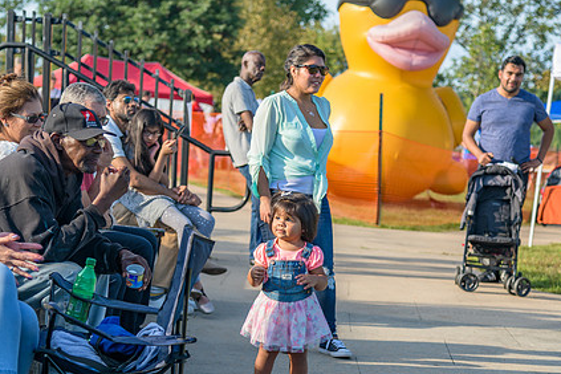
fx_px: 1496
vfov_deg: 14.2
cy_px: 249
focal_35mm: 96
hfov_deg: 21.2
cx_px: 253
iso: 100
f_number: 4
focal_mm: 70
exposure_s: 1/200
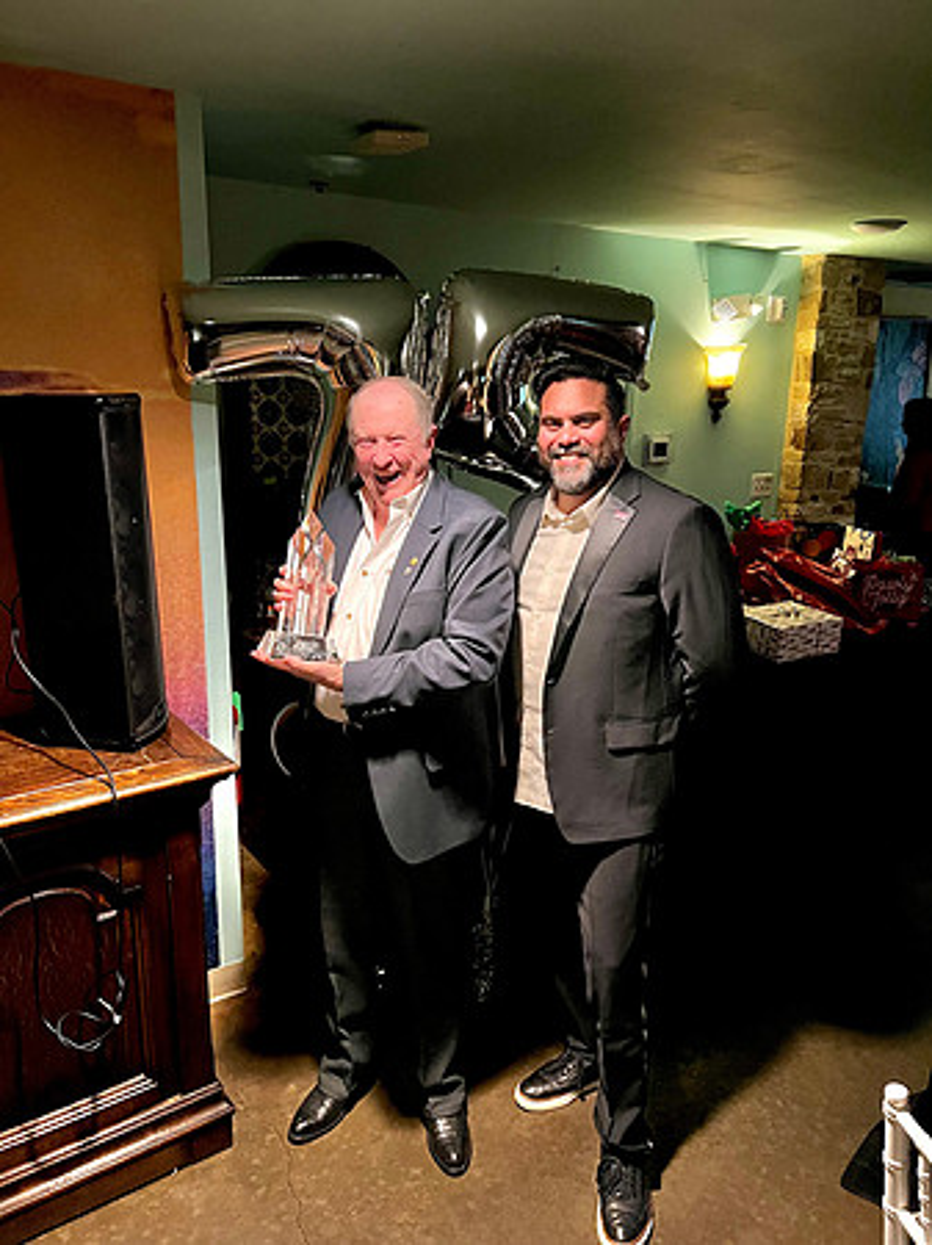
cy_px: 622
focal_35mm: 26
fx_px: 934
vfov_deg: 67.3
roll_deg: -0.6
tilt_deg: -13.7
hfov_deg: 53.0
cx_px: 466
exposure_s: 1/40
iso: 400
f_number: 1.5
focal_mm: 5.7
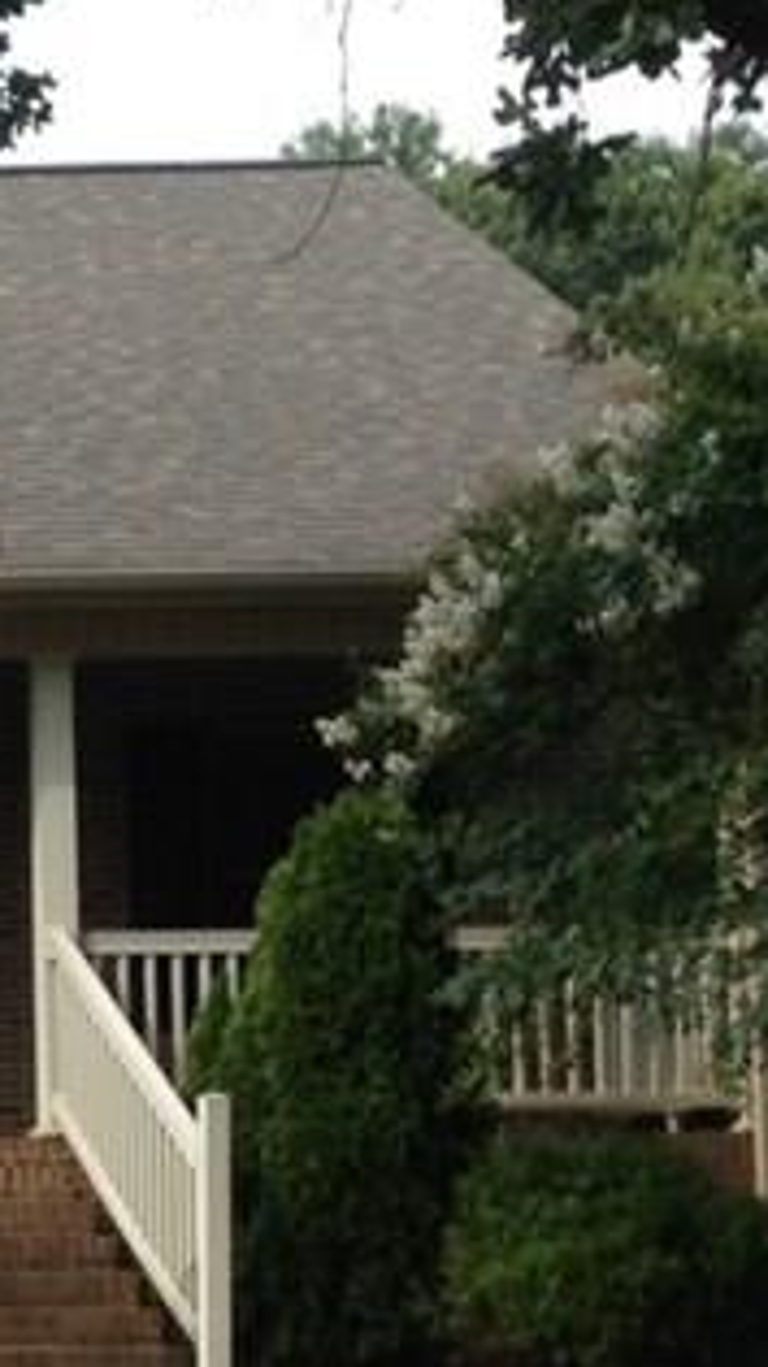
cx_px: -1371
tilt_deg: +1.6
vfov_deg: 18.1
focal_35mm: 117
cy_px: 1098
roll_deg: +0.0
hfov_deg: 8.9
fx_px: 4239
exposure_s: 1/366
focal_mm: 4.12
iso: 50
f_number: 2.4
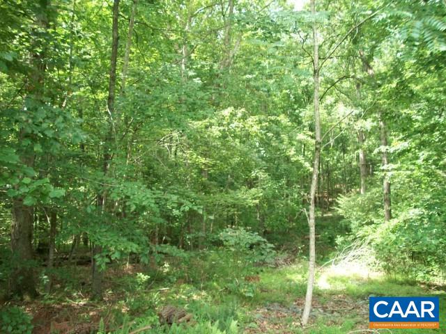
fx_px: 412
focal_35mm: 32
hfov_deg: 56.8
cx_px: 223
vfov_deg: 44.2
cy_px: 167
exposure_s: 1/80
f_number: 2.9
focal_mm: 5.7
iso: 80
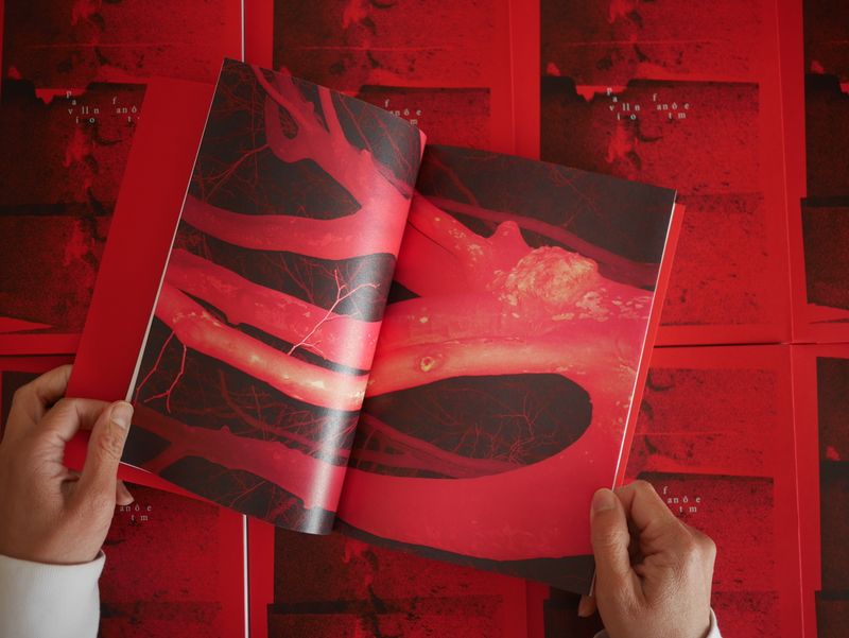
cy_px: 319
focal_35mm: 40
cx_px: 424
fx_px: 982
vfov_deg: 36.0
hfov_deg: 46.8
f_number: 1.7
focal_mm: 20
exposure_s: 1/80
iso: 200
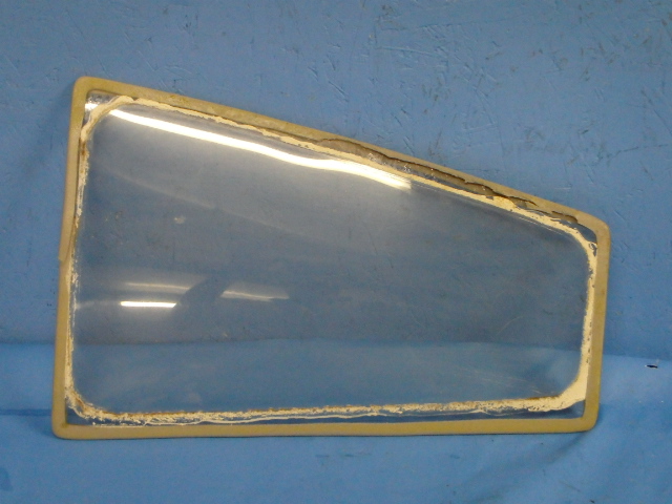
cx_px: 336
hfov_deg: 21.8
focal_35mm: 90
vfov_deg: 16.4
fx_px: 1747
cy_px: 252
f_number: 4.6
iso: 1600
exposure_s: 1/40
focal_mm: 16.1
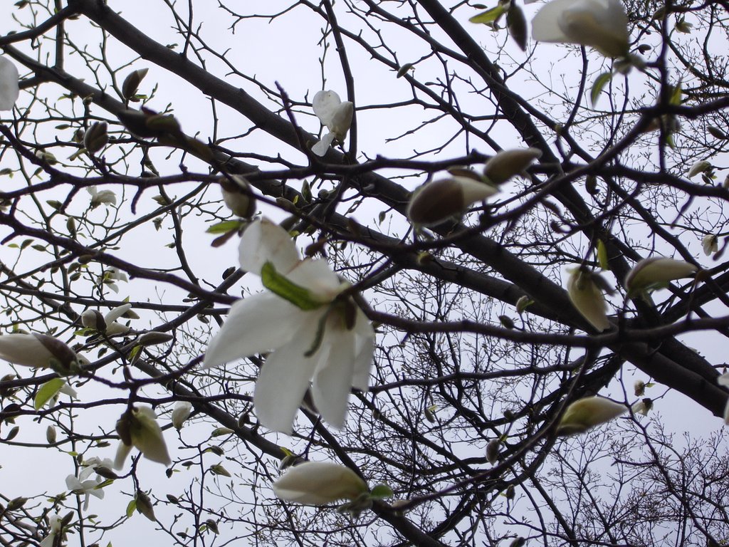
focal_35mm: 107
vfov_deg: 13.8
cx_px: 364
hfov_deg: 18.4
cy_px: 274
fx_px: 2253
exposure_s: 1/200
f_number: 4.8
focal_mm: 17.4
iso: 50
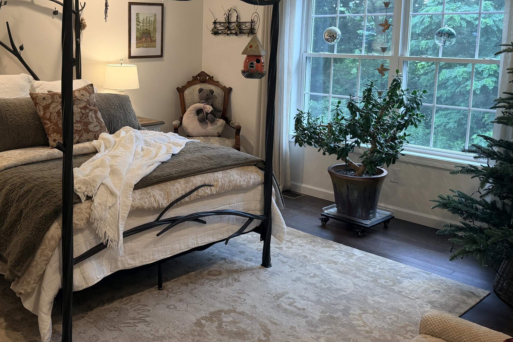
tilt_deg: -9.7
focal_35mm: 39
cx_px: 153
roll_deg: -0.2
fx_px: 556
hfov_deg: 48.3
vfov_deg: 33.9
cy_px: 111
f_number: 1.78
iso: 125
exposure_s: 1/120
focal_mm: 6.76
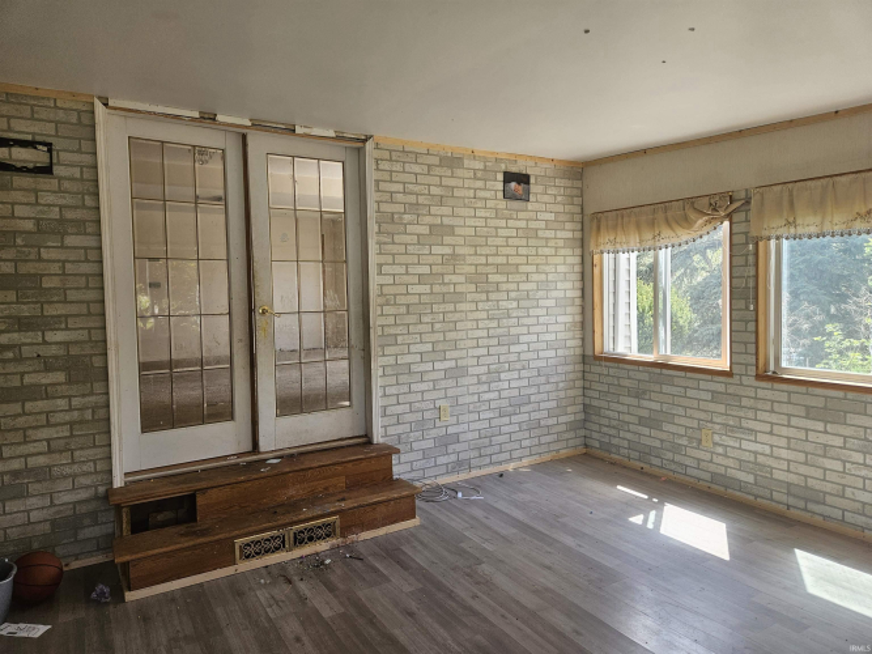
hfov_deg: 73.9
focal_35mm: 23
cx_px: 436
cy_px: 327
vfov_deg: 58.9
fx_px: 579
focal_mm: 5.4
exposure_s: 1/180
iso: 64
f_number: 1.8
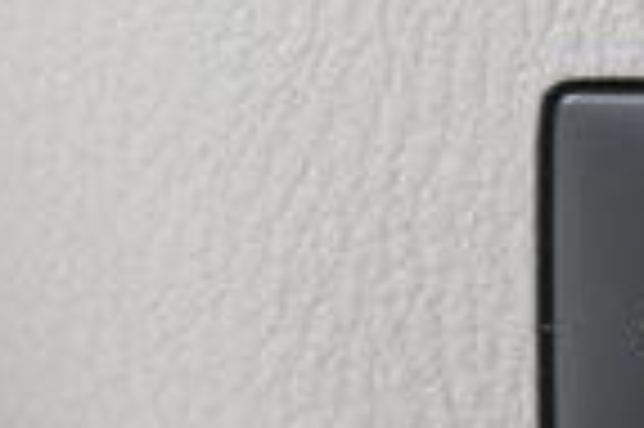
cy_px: -160
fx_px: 3449
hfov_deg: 9.8
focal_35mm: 193
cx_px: 1342
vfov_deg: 7.0
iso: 800
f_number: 4.5
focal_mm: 29
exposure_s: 1/60
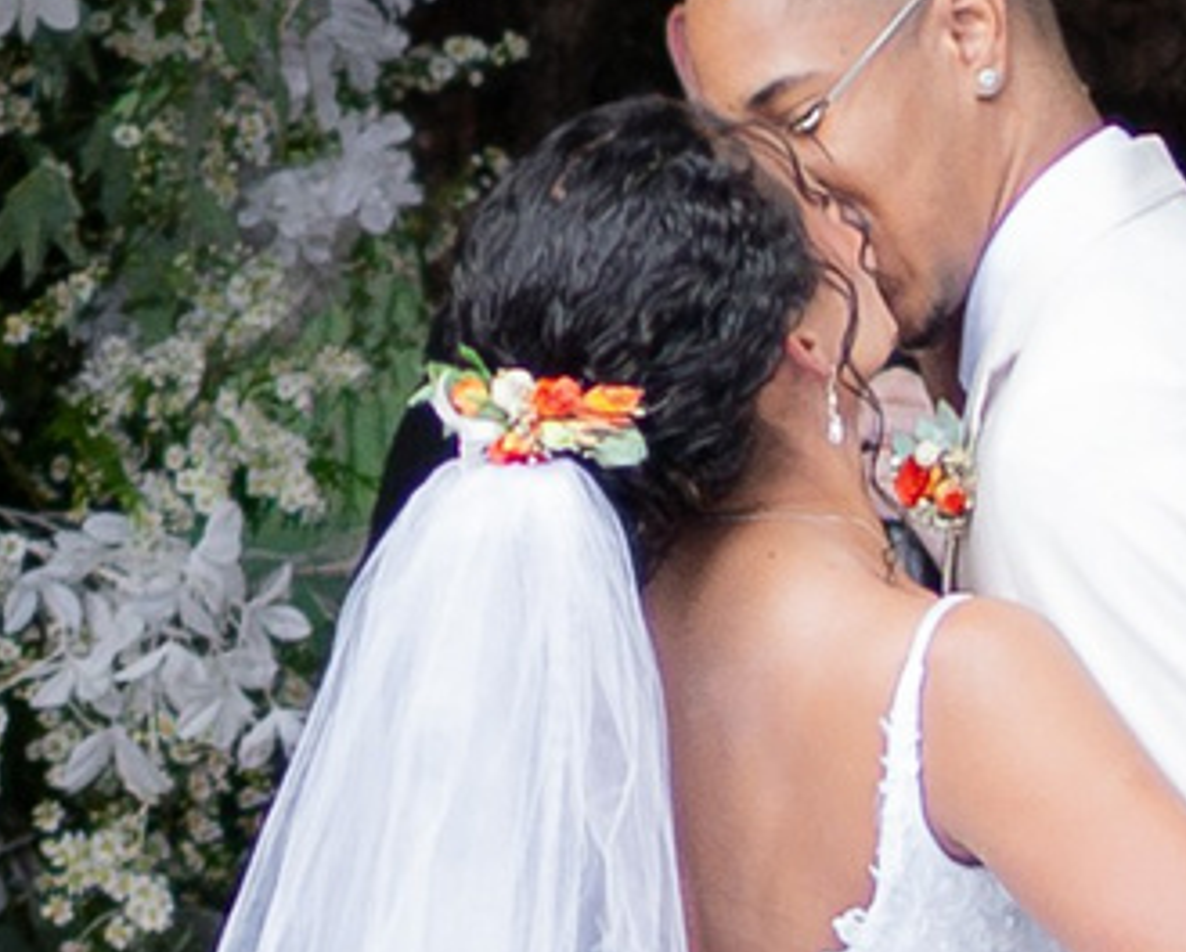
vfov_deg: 4.0
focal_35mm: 385
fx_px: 13530
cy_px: 1268
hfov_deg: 5.0
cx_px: 1348
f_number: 1.4
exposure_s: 1/640
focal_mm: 35
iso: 1250
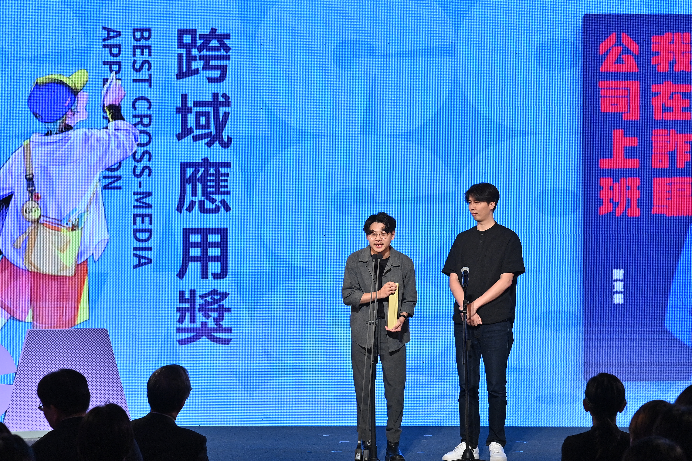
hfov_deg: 17.5
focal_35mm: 117
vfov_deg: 11.7
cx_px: 346
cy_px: 230
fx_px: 2248
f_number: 8
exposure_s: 1/80
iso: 1600
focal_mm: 98
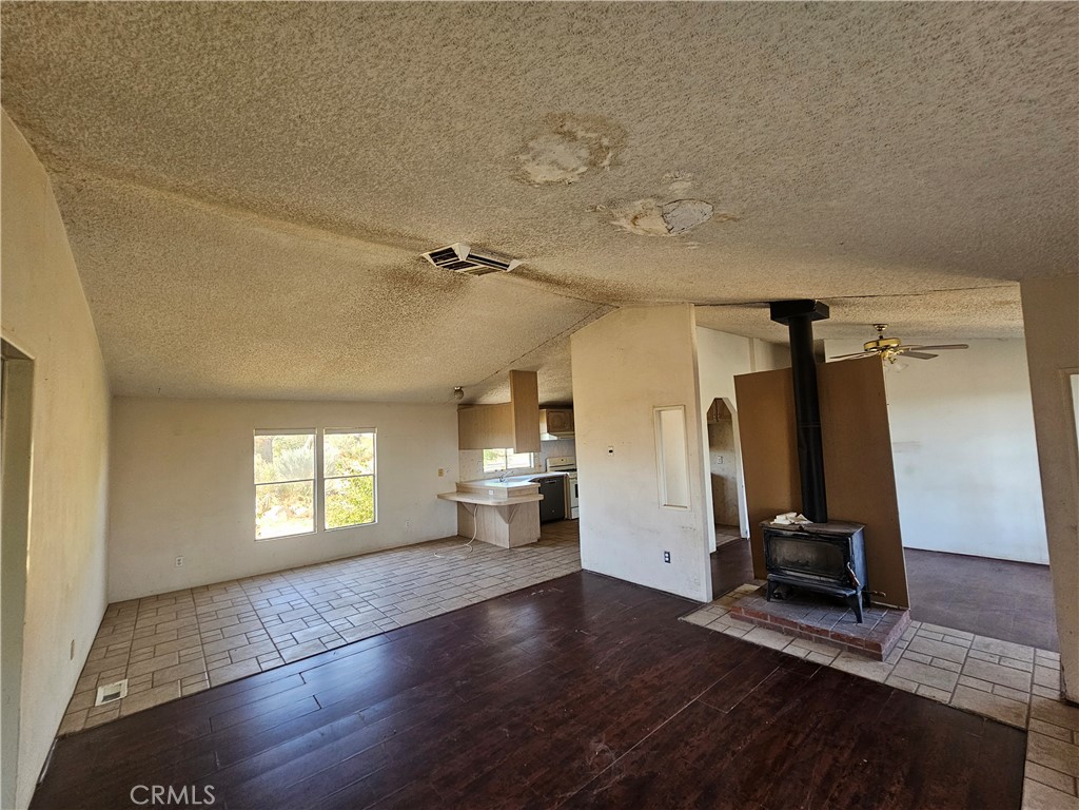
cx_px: 540
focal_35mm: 13
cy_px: 405
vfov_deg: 89.9
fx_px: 405
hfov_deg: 106.2
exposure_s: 1/60
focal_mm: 2.2
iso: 100
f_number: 2.2
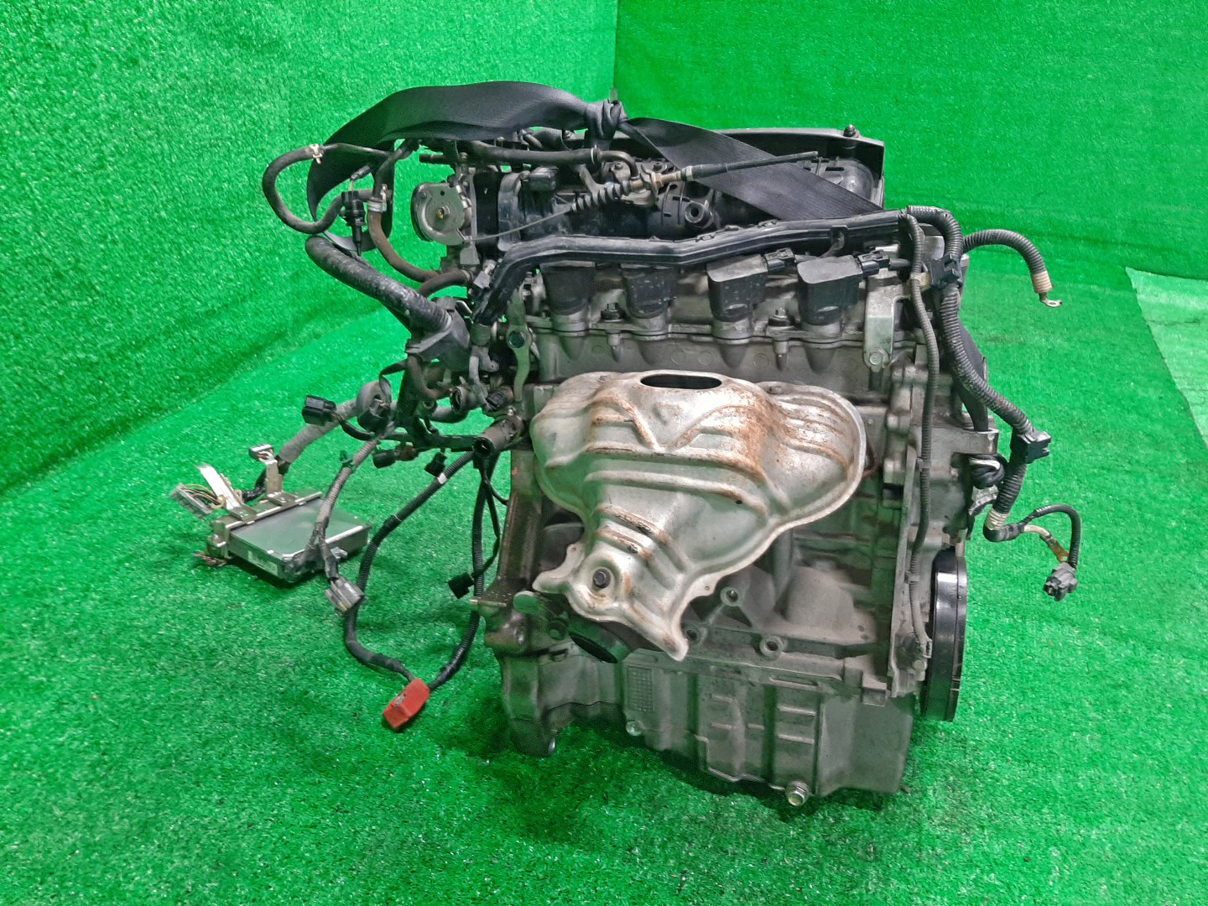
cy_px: 453
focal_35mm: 26
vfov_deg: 53.1
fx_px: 907
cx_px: 604
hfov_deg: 67.3
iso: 212
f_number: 1.7
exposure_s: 1/50
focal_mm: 3.93
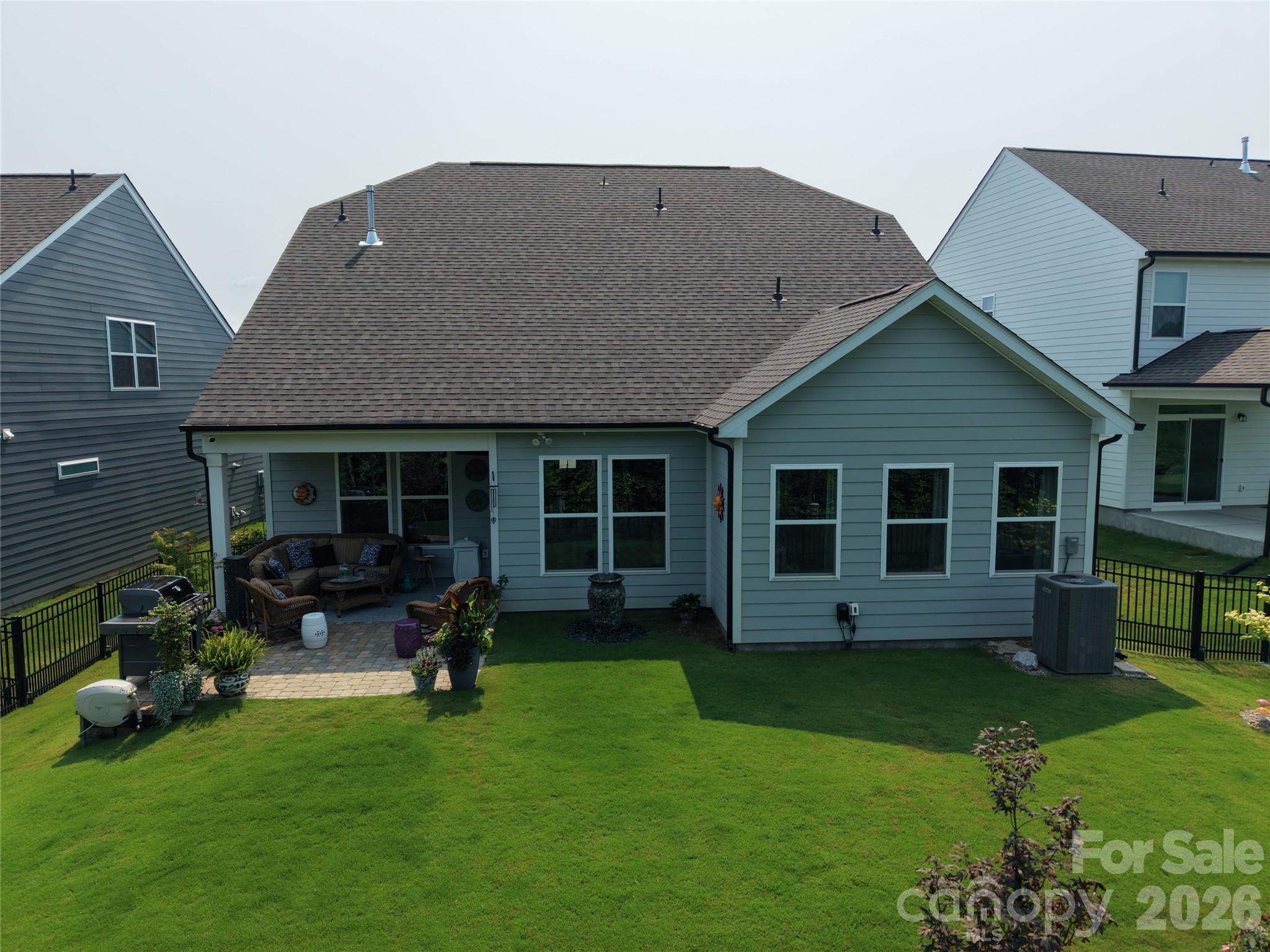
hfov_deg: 71.6
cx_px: 635
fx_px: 881
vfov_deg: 56.8
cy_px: 476
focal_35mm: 24
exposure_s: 1/8000
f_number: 1.8
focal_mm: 8.67
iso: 400
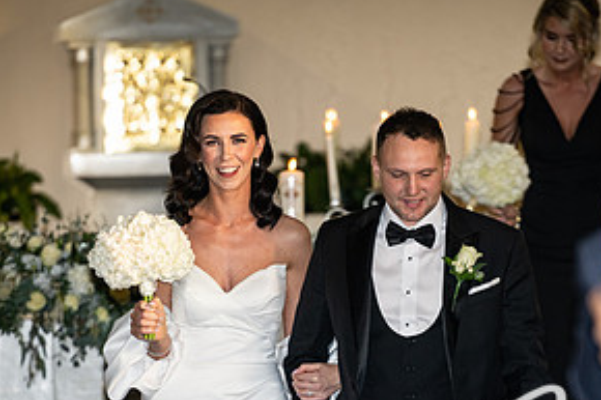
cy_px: 384
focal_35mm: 400
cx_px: 367
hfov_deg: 5.2
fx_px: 6674
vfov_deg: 3.4
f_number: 2.8
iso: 400
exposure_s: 1/250
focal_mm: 195
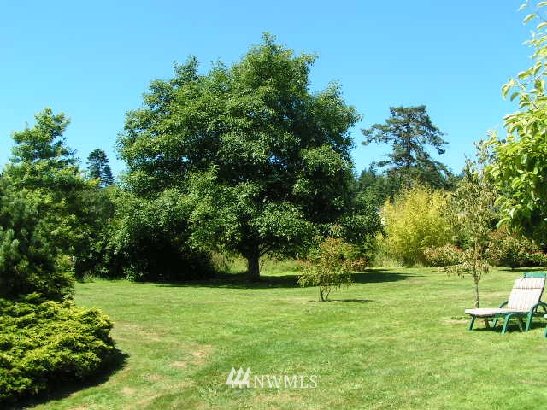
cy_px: 205
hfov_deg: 49.0
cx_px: 274
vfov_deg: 37.7
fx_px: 600
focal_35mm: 38
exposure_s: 1/160
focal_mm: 5.8
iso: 50
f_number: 5.6
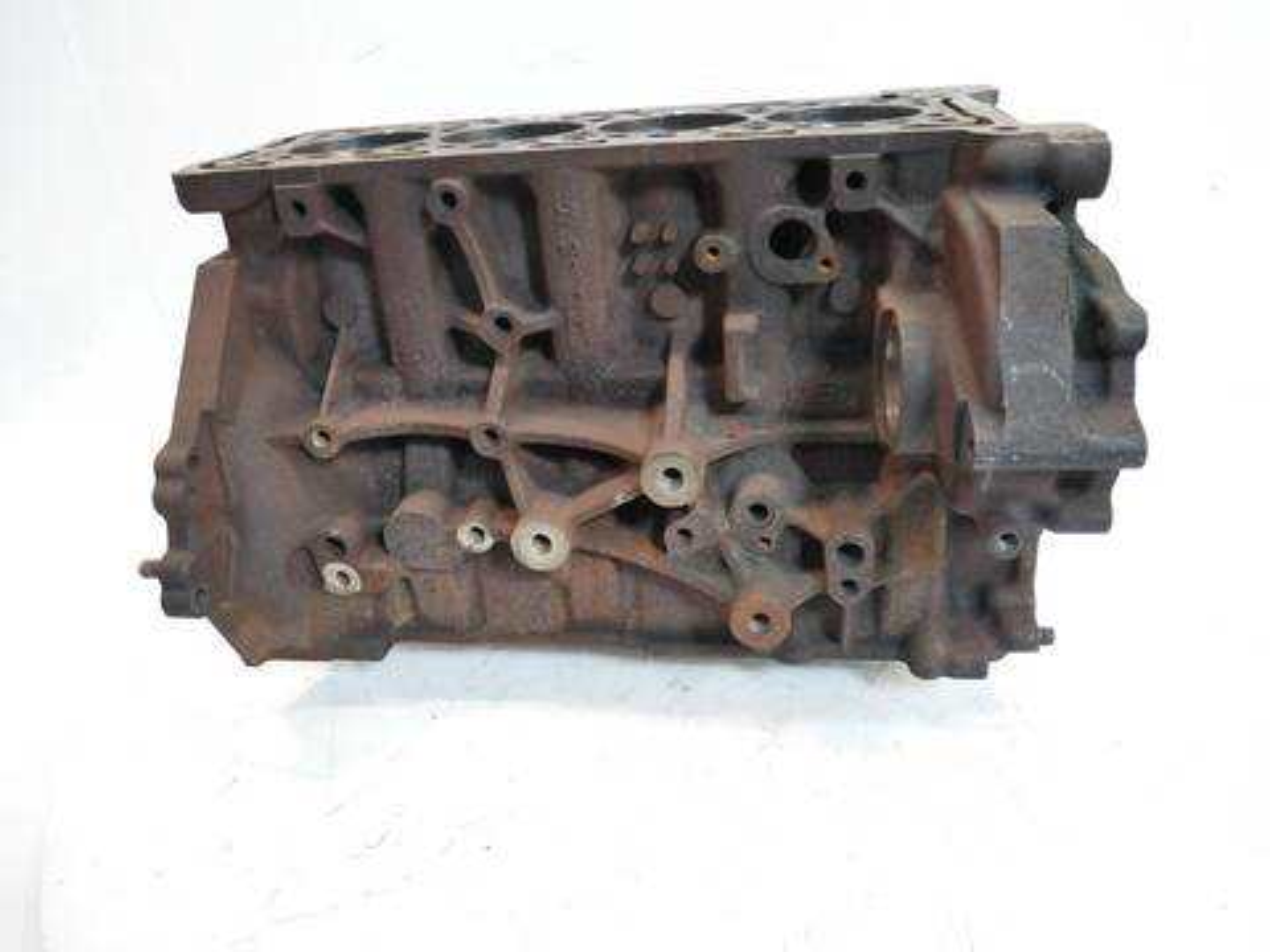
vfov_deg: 56.8
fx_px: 881
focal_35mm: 24
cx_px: 635
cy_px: 476
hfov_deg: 71.6
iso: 500
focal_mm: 12
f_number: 3.5
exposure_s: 1/60
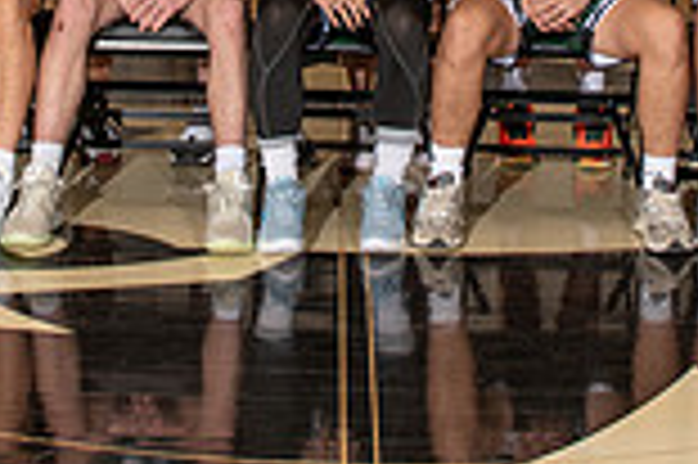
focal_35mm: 118
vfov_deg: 11.0
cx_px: 347
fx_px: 2285
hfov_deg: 17.4
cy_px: -299
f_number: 5.6
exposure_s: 1/200
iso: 100
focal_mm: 24
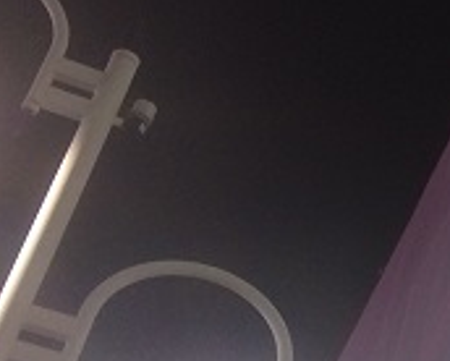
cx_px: 903
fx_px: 1533
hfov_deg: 14.0
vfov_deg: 13.3
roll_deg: -0.8
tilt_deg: +38.2
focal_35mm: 115
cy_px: 326
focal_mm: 4.15
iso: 64
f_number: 2.2
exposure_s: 1/30
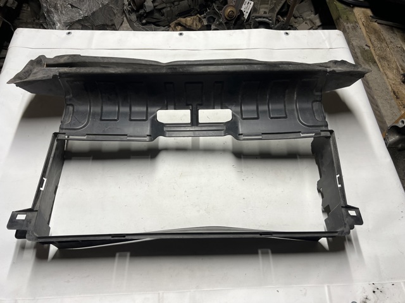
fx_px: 304
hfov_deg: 67.3
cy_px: 152
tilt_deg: -59.9
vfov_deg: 53.0
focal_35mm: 26
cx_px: 202
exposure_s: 1/100
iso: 100
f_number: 1.5
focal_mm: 5.7
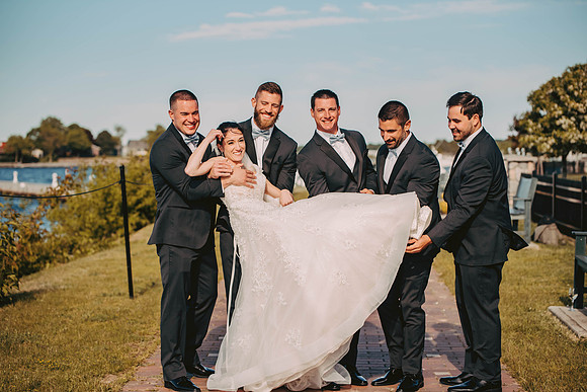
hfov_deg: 28.8
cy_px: 196
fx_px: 1142
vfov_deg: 19.5
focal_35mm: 70
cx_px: 294
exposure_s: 1/4000
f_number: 2.8
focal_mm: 70
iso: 500
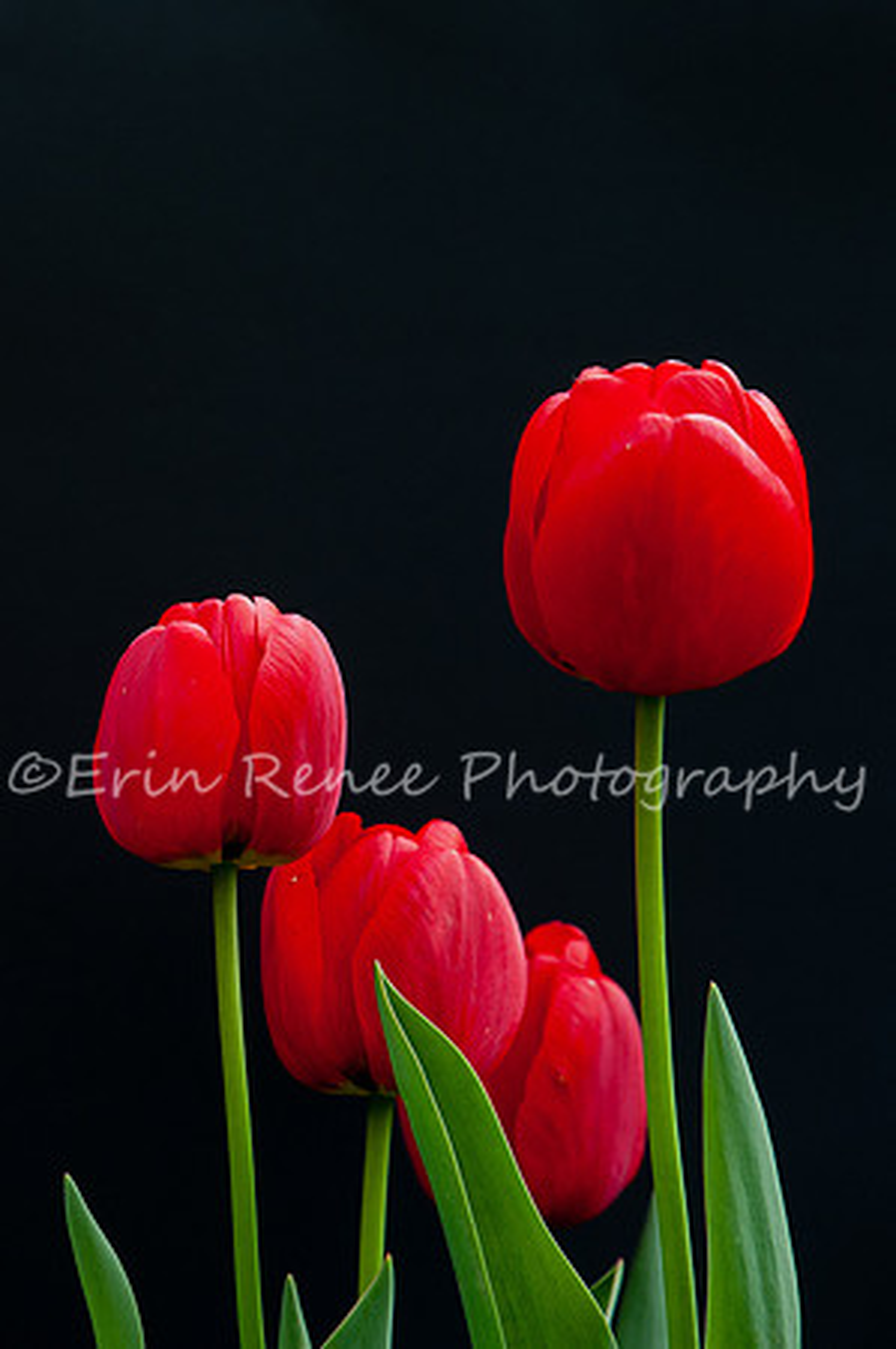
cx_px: -149
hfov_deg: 10.7
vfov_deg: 16.2
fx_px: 4731
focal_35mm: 126
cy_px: 538
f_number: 5.6
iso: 400
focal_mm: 70
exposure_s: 1/200
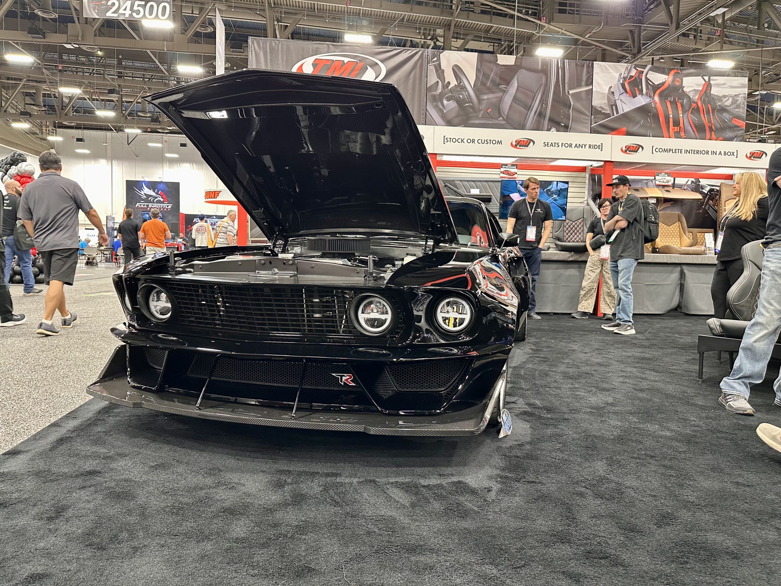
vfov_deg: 56.8
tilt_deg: -4.1
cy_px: 293
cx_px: 390
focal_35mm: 24
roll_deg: -1.5
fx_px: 541
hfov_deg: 71.6
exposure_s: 1/60
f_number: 1.78
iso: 250
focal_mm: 6.86
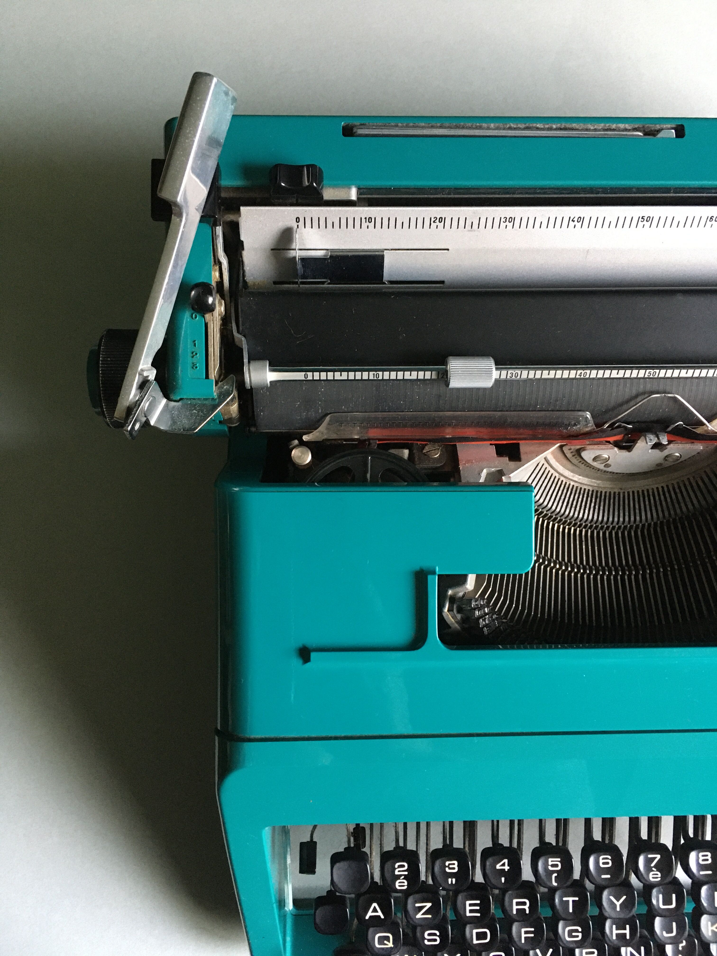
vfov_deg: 61.7
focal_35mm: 29
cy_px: 478
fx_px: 801
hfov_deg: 48.2
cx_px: 358
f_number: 2.2
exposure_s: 1/25
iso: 250
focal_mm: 4.15
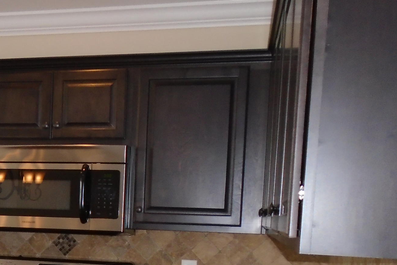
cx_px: 16
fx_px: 684
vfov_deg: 21.1
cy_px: 271
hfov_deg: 30.5
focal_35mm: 62
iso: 250
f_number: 3.2
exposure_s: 1/80
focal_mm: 4.6
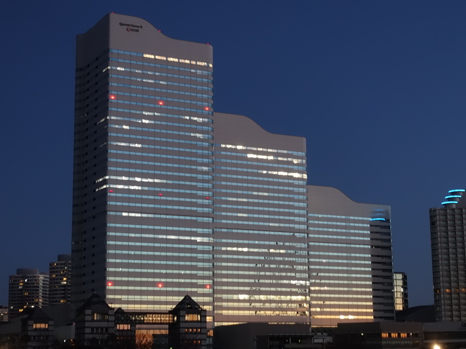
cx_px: 258
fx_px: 902
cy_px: 176
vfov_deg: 21.9
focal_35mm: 67
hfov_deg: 29.0
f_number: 2.8
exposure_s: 1/13
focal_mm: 22.38
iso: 800
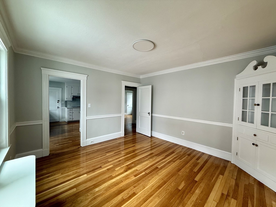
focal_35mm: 14
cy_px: 104
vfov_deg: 85.7
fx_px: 112
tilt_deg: -1.2
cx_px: 138
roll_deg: -0.8
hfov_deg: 102.1
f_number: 2.2
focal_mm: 2.22
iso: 125
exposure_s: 1/99
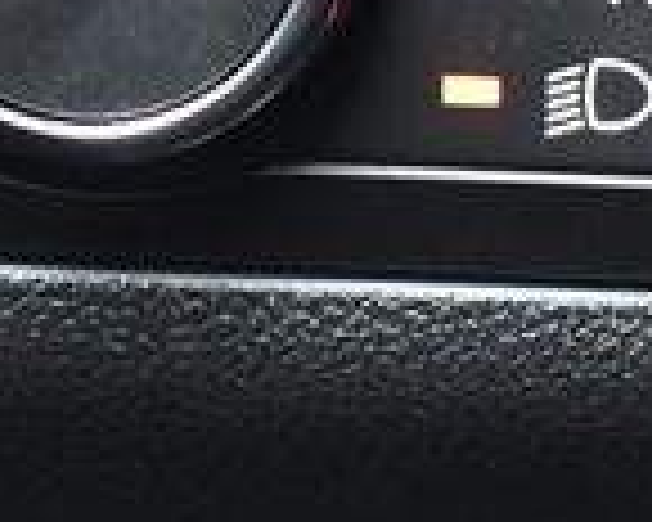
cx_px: 423
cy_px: -122
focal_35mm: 298
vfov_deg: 5.2
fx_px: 5750
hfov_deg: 6.5
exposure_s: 1/125
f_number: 5.3
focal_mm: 48
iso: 2500
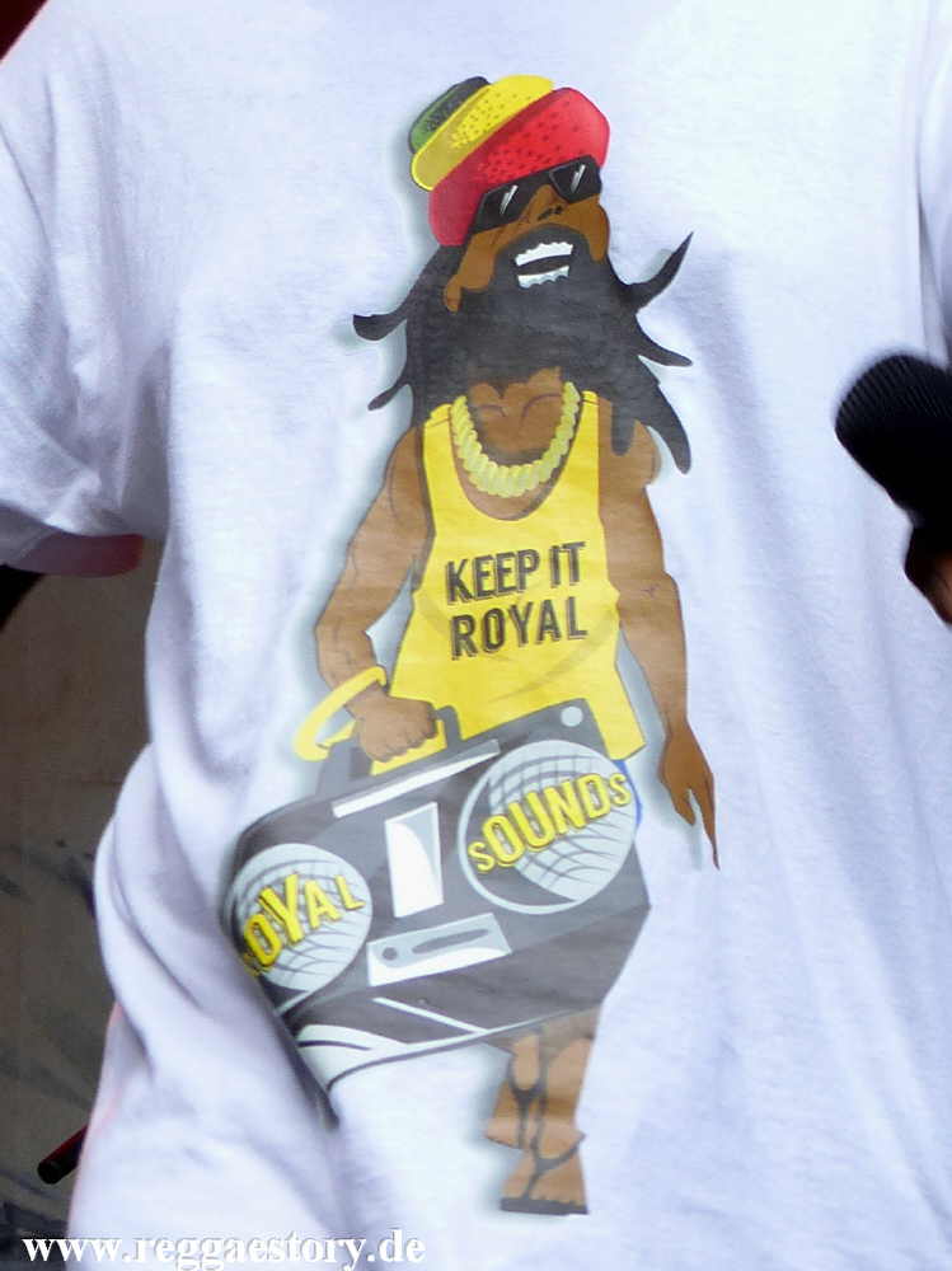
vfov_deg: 21.5
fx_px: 3340
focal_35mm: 91
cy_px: 636
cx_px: 476
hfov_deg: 16.2
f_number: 4
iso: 100
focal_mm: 16.4
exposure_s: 1/160
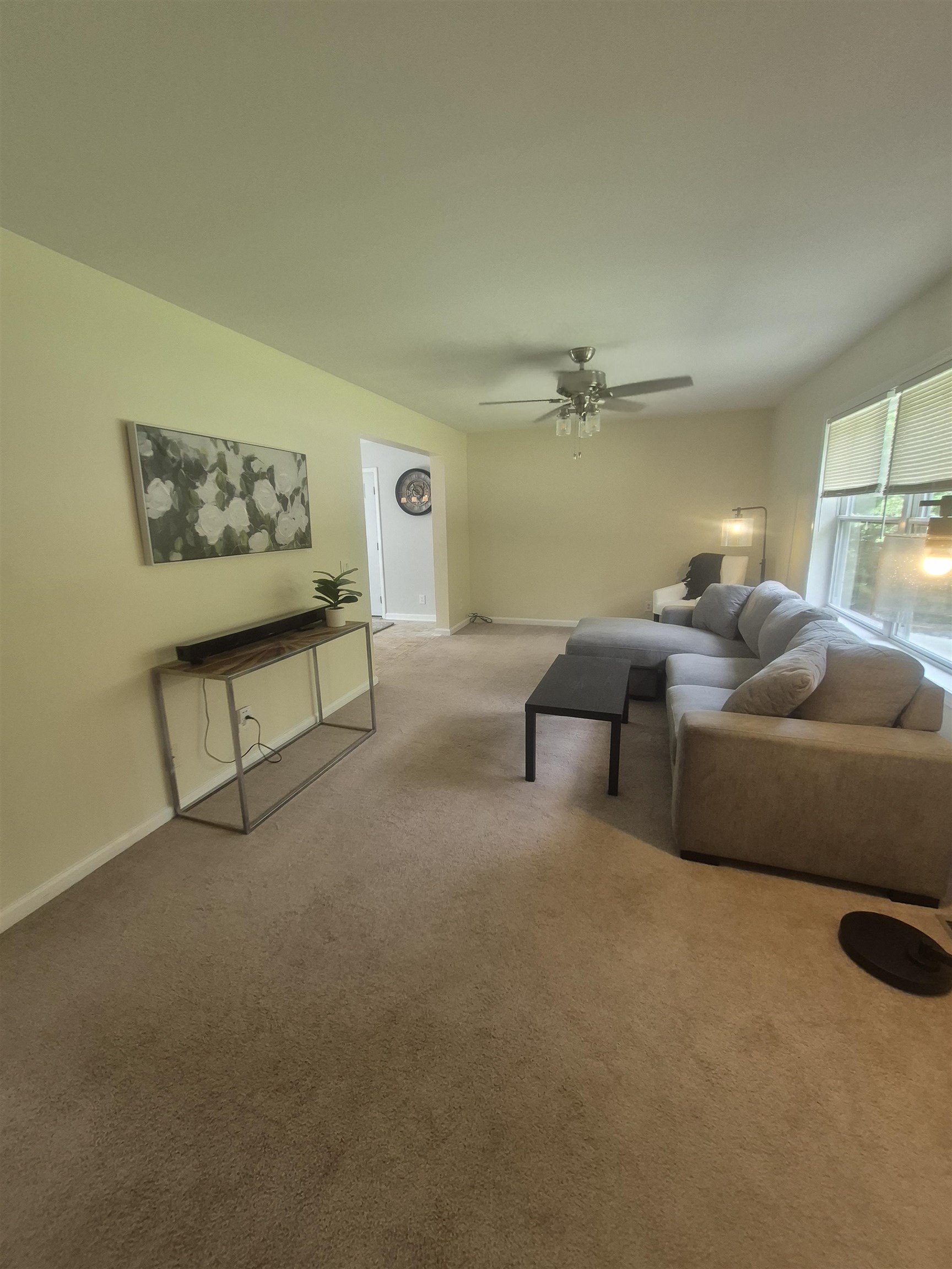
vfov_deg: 106.2
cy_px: 634
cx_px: 476
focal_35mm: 13
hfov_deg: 89.9
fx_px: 477
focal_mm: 1.74
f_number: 2.2
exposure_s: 1/60
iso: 160
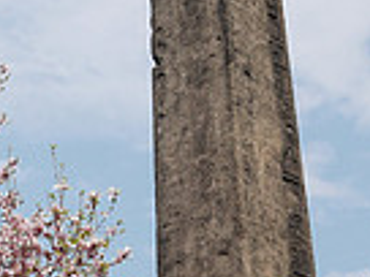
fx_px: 1828
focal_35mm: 171
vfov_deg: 8.7
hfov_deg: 11.2
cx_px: -131
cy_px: 37
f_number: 7.1
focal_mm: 20
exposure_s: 1/400
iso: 100
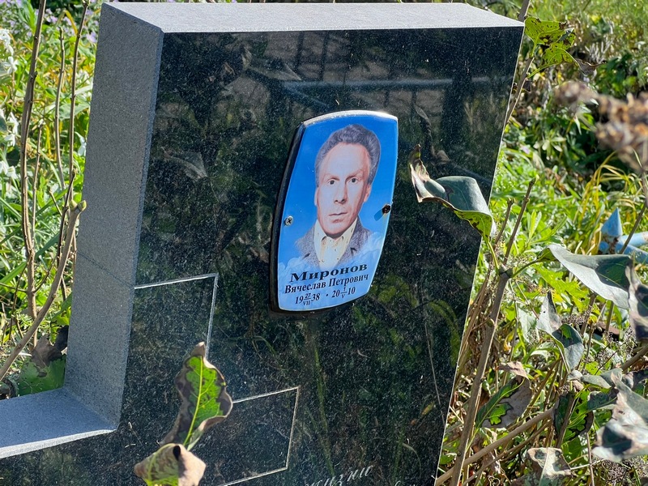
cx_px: 324
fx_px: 1441
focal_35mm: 77
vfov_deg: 19.1
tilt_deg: -18.1
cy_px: 243
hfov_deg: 25.3
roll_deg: -8.2
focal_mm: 9
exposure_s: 1/186
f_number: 2.8
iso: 32
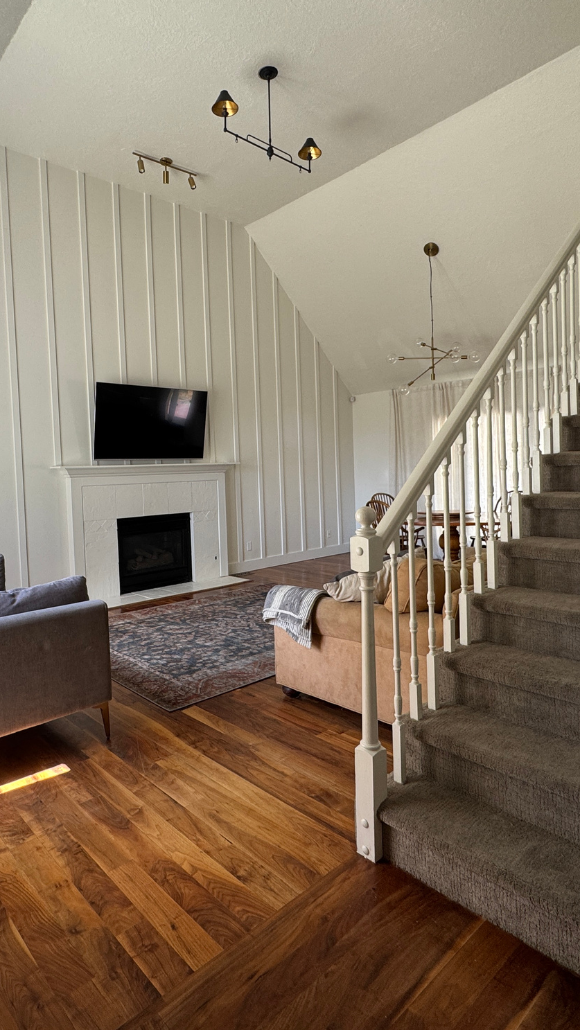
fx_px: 574
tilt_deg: -3.9
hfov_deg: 53.4
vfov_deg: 83.8
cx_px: 246
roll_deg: +1.9
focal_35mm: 21
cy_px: 501
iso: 80
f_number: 2.2
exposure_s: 1/99
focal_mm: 2.22
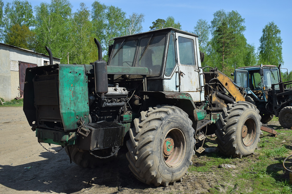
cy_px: 97
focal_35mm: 34
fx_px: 280
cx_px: 146
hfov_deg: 55.1
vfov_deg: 38.4
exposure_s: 1/800
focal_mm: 23
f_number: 6.3
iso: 200
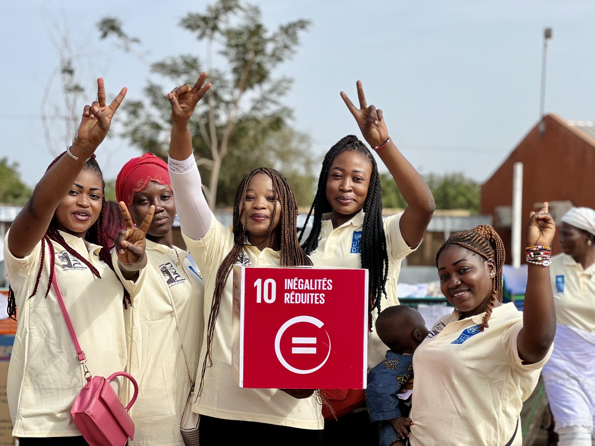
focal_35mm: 77
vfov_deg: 19.1
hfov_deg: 25.3
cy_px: 223
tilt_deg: +1.4
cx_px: 298
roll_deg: -1.9
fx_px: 1324
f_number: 2.8
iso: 25
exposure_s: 1/289
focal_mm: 9
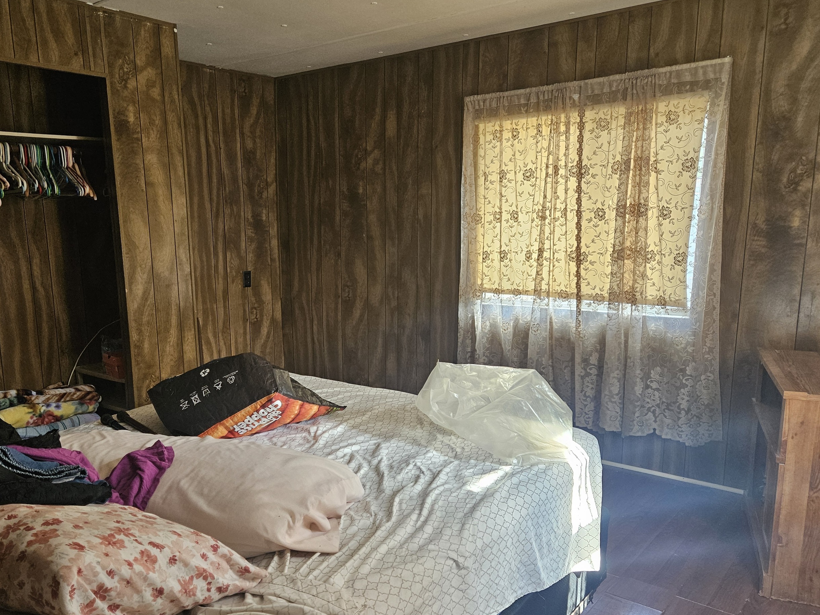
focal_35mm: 29
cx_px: 366
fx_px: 687
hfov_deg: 61.5
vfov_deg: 48.2
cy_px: 337
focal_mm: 5.4
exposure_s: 1/120
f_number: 1.8
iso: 320
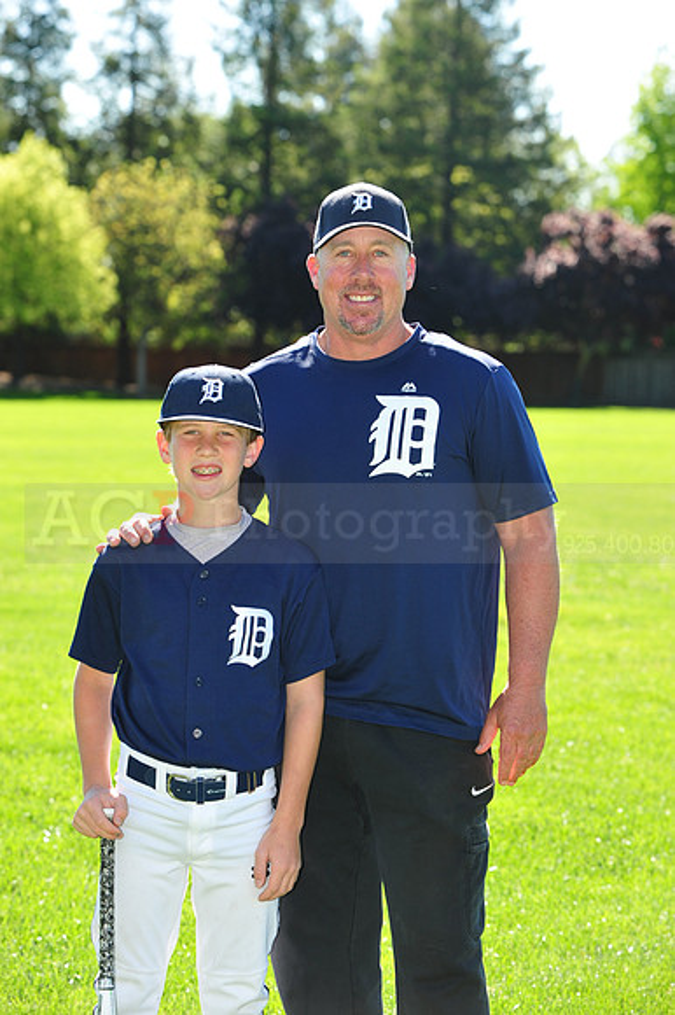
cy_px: 508
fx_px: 3379
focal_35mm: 120
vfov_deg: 17.1
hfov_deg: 11.4
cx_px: 338
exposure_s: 1/320
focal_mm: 120
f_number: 7.1
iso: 320
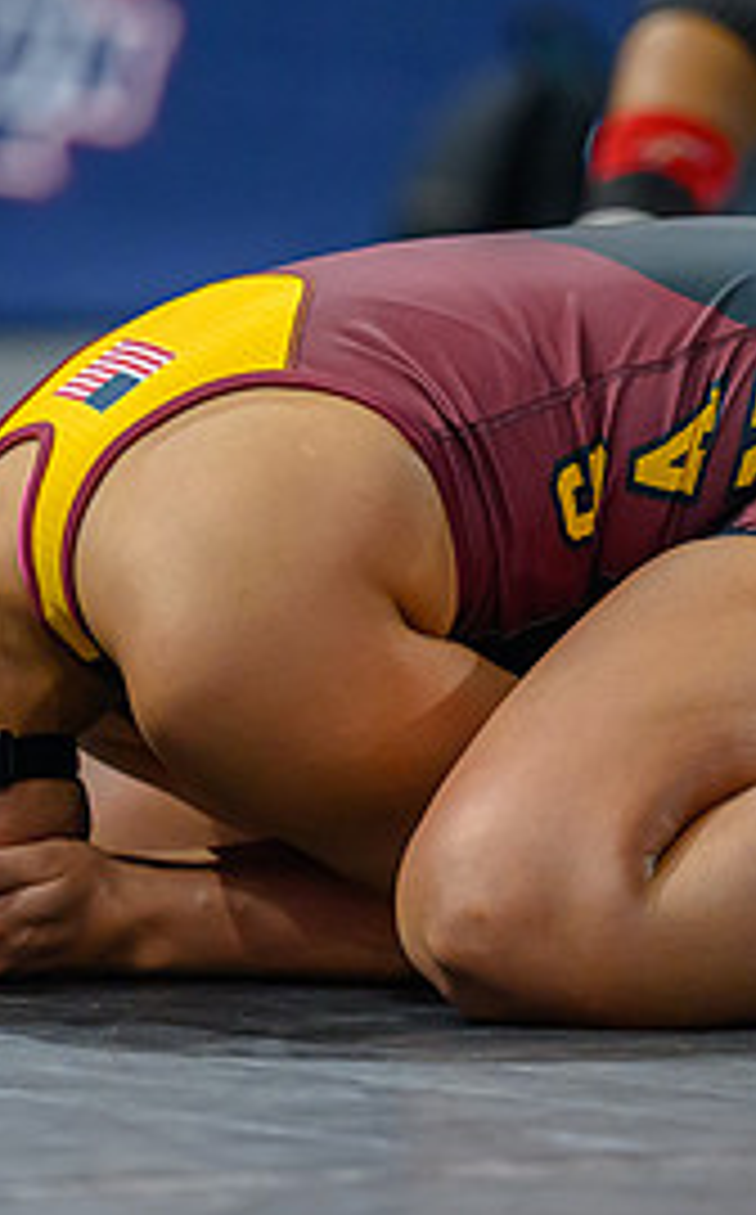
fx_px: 15742
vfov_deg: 4.4
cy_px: 922
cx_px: 109
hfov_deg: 2.8
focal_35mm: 476
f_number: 2.8
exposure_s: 1/800
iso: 3200
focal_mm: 155
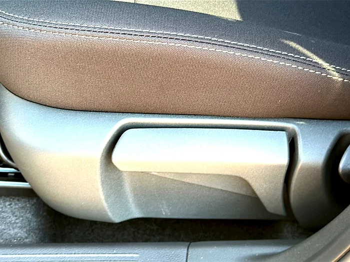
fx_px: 597
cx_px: 175
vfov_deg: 24.8
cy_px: 131
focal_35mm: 59
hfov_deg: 32.7
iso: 64
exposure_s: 1/113
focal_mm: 6.86
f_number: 1.78
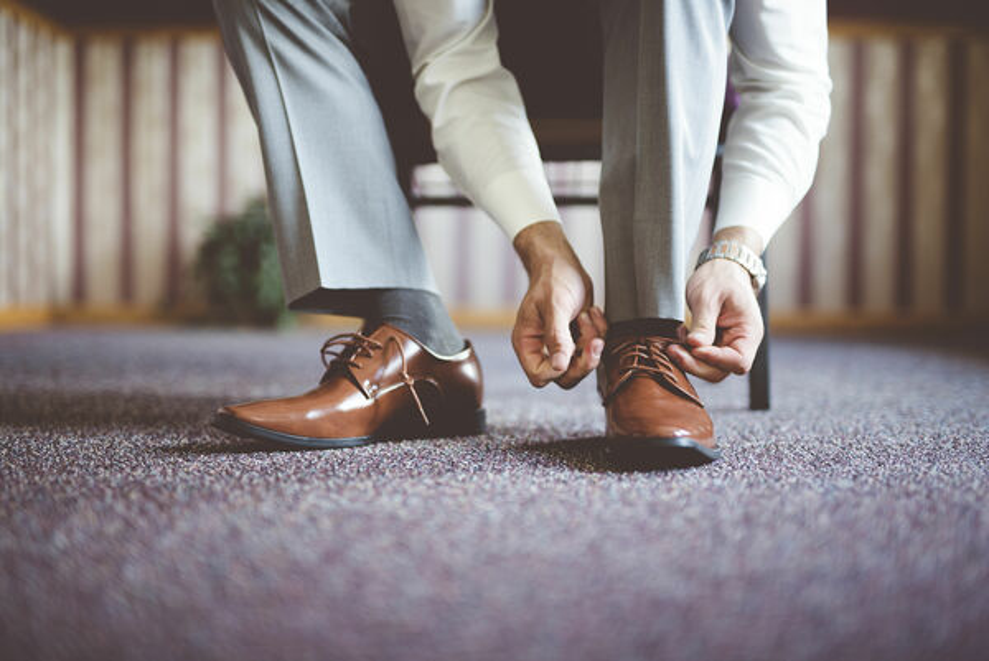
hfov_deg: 39.6
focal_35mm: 50
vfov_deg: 27.0
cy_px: 330
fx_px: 1375
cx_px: 494
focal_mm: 50
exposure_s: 1/320
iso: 160
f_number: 1.4
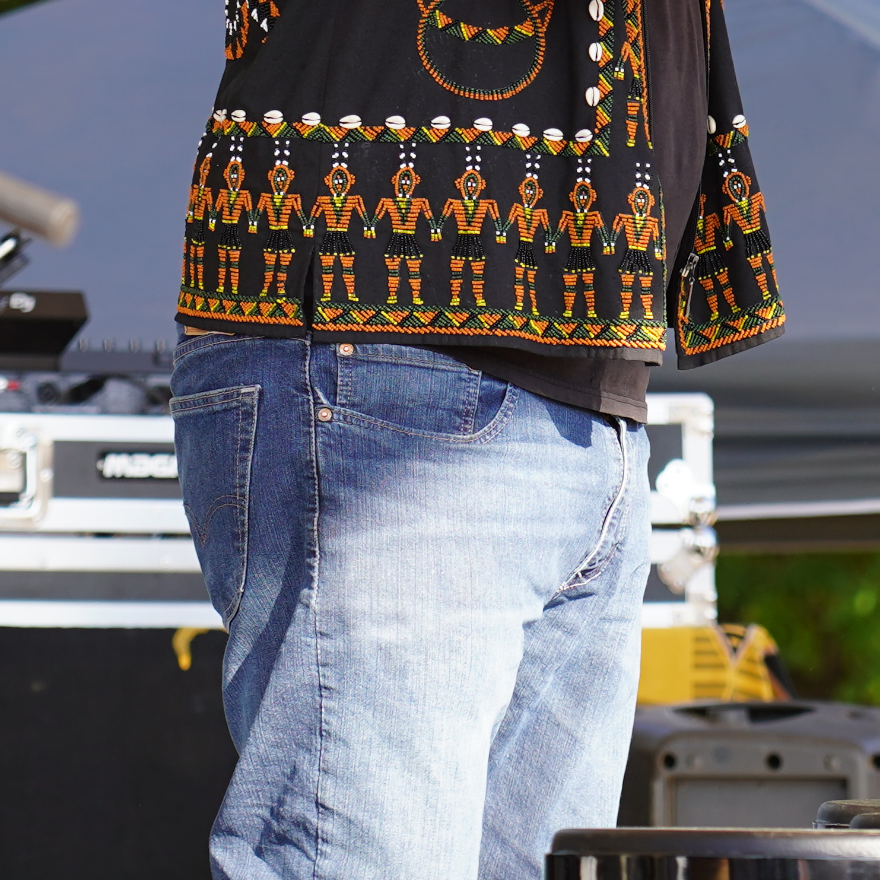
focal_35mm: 361
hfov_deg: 4.9
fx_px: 10383
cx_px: 497
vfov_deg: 4.8
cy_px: 6
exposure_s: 1/160
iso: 100
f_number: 4.5
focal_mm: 105
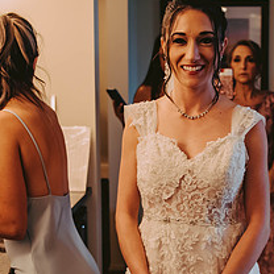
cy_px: 115
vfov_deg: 22.5
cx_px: 192
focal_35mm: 77
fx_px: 690
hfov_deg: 22.3
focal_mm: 31
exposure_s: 1/125
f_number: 2.8
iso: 800
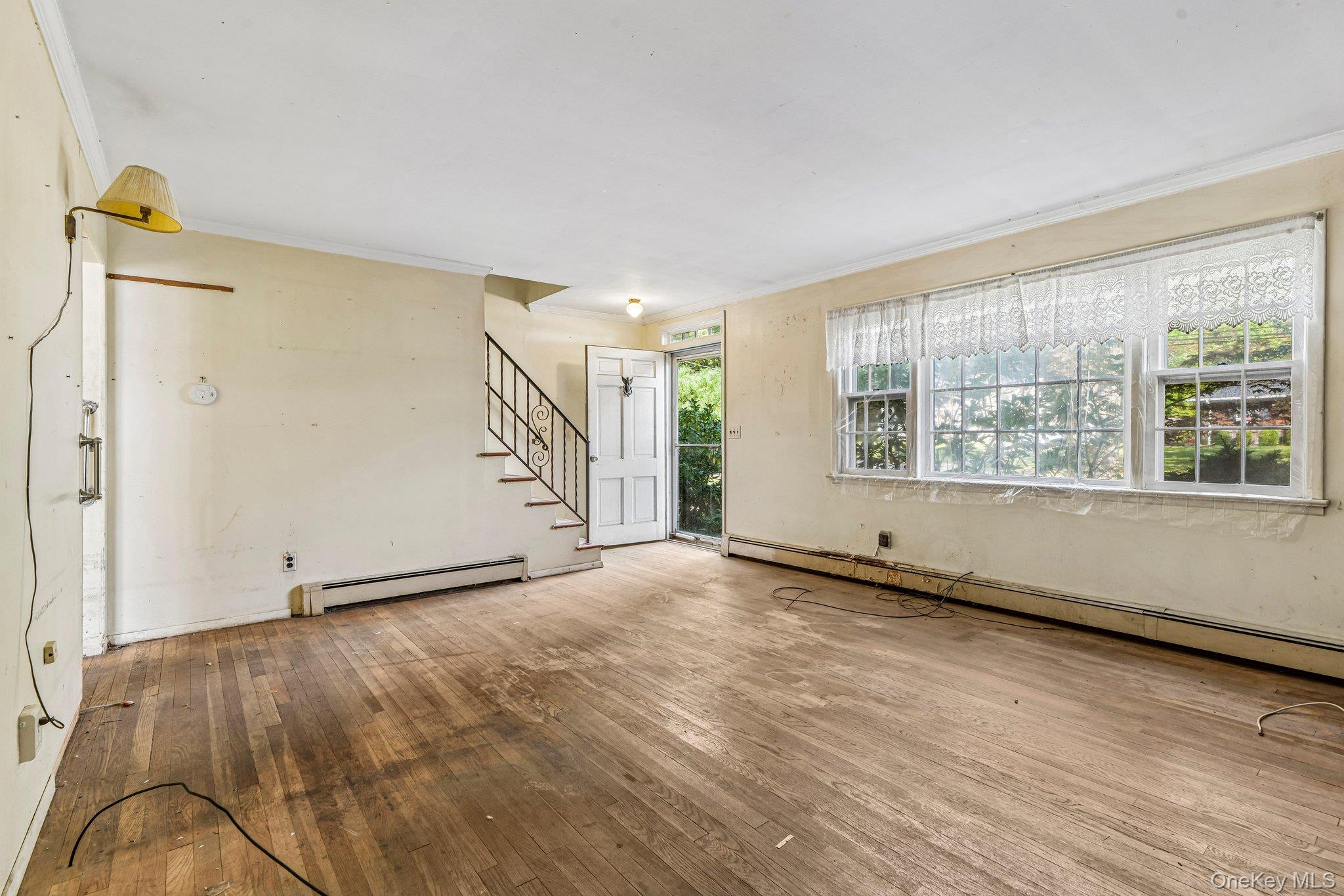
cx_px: 672
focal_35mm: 16
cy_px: 448
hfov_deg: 96.7
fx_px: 597
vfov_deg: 73.7
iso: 400
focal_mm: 16
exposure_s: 1/13
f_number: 9
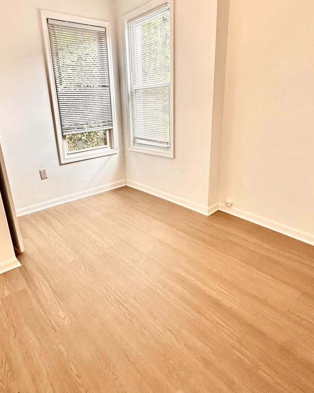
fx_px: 256
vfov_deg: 75.0
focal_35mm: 22
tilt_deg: -18.5
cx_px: 132
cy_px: 187
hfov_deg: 62.8
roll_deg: +4.5
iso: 200
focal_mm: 2.22
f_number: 2.2
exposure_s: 1/120
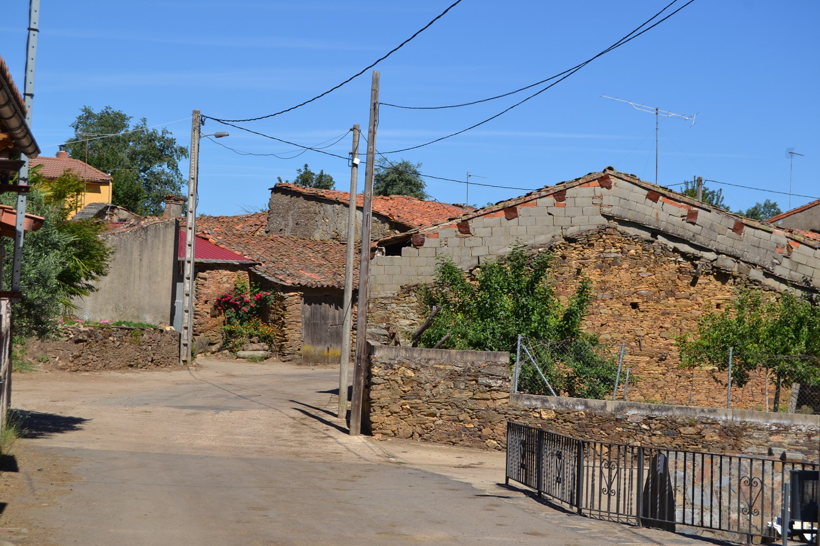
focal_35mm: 69
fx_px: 1572
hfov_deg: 29.2
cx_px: 410
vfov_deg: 19.7
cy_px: 273
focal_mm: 46
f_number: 9
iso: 100
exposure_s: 1/320
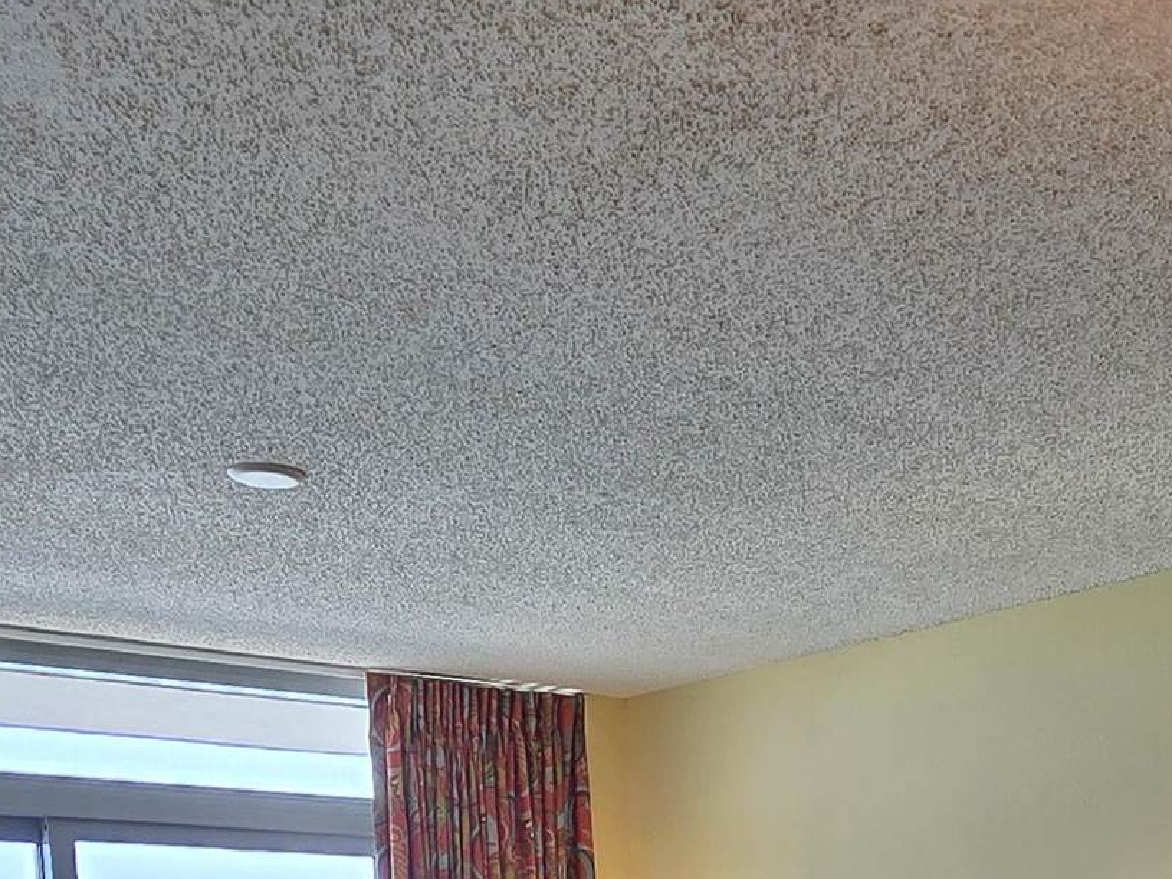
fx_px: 1659
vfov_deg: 22.3
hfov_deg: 38.1
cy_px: 1437
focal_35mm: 49
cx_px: 860
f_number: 2.2
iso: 80
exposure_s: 1/120
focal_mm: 2.2
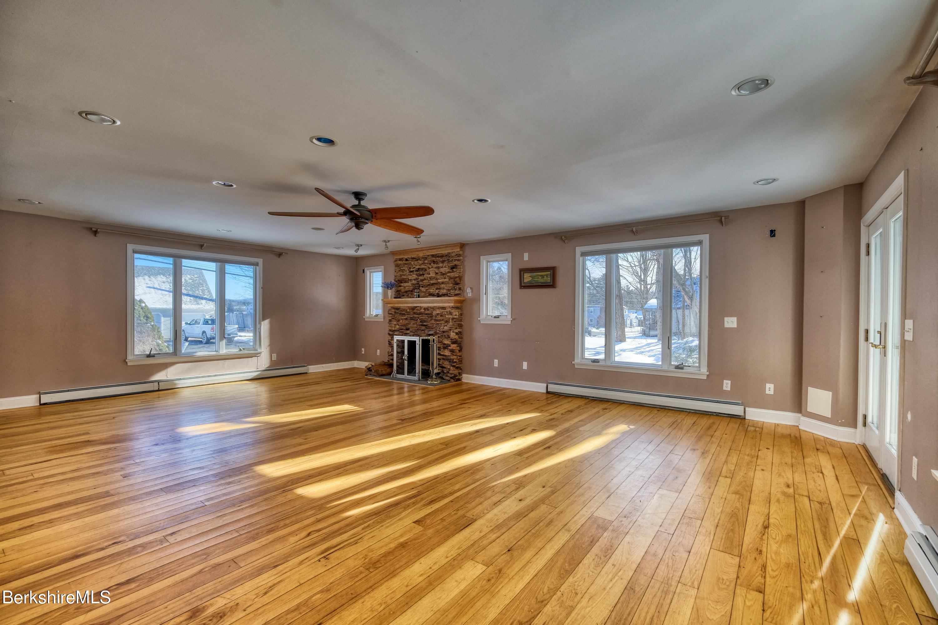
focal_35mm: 15
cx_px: 469
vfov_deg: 77.3
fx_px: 391
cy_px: 312
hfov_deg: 100.4
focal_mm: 10
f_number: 4
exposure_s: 1/58
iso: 800
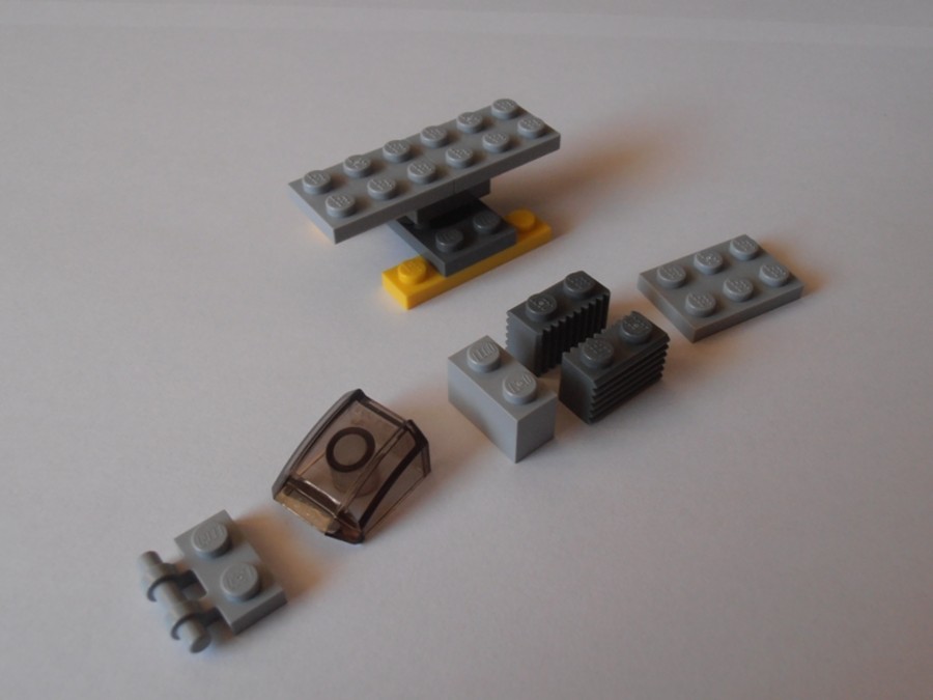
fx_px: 997
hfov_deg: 50.1
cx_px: 466
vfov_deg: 38.7
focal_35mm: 37
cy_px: 350
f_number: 3.9
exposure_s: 1/20
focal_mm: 6.61
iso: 125
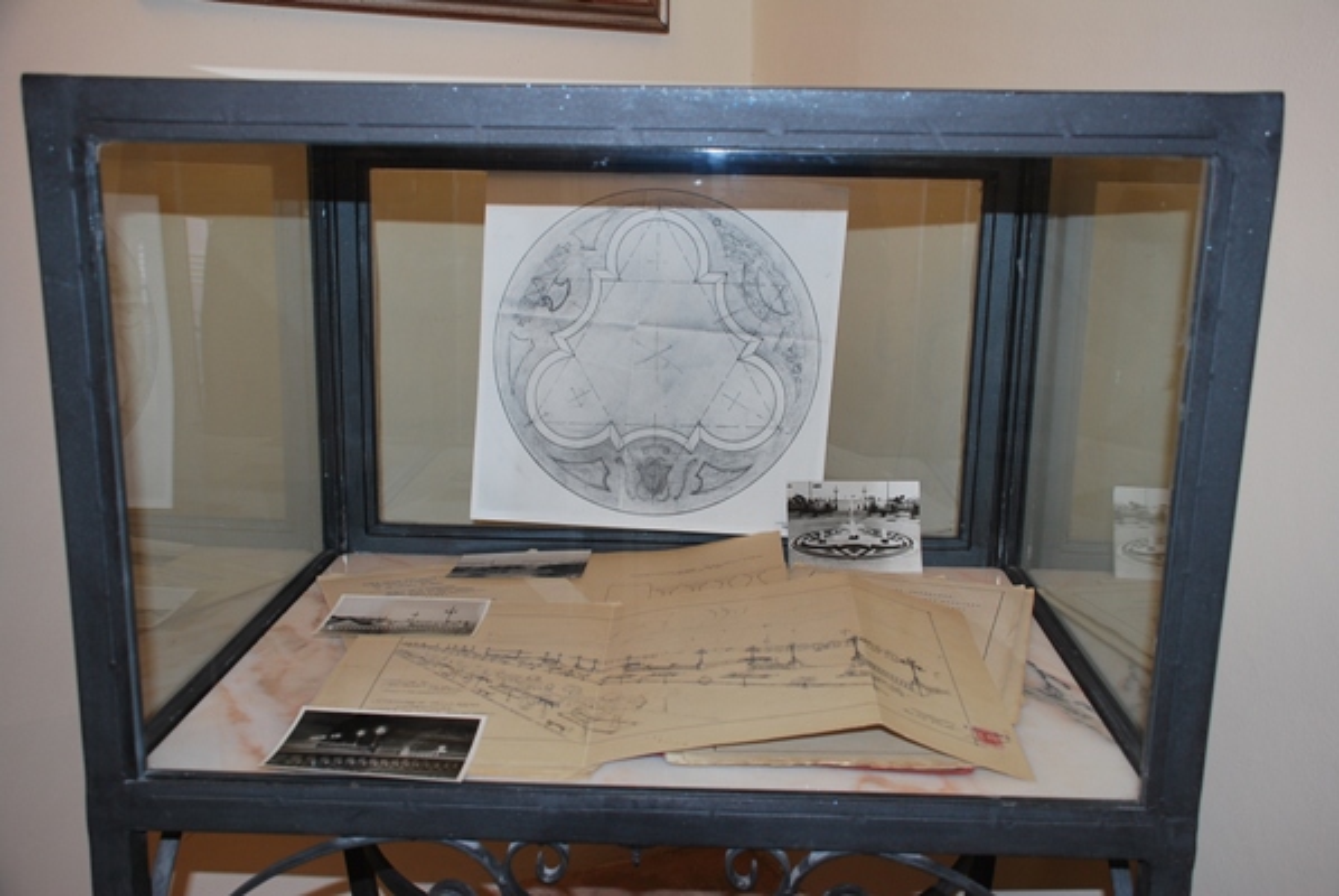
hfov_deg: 53.1
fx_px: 1340
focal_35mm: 36
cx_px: 670
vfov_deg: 37.0
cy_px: 448
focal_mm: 24
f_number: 4
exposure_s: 1/60
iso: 200
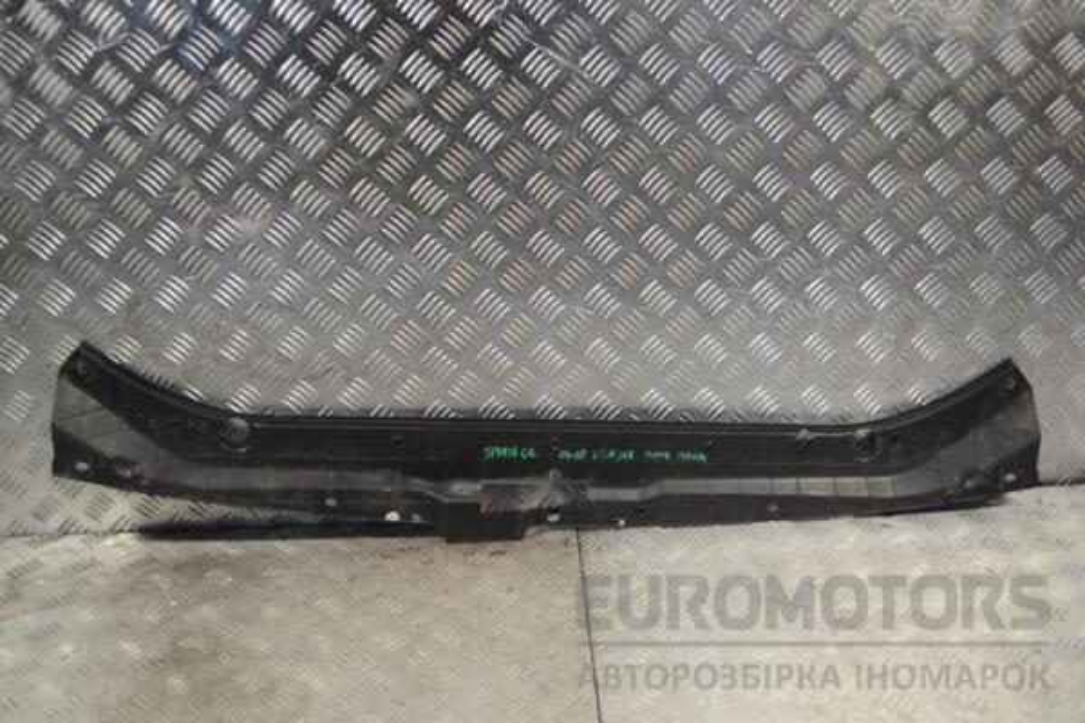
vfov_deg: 34.2
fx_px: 1175
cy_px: 362
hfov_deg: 49.6
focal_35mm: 39
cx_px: 542
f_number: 4.2
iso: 110
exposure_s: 1/30
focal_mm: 26
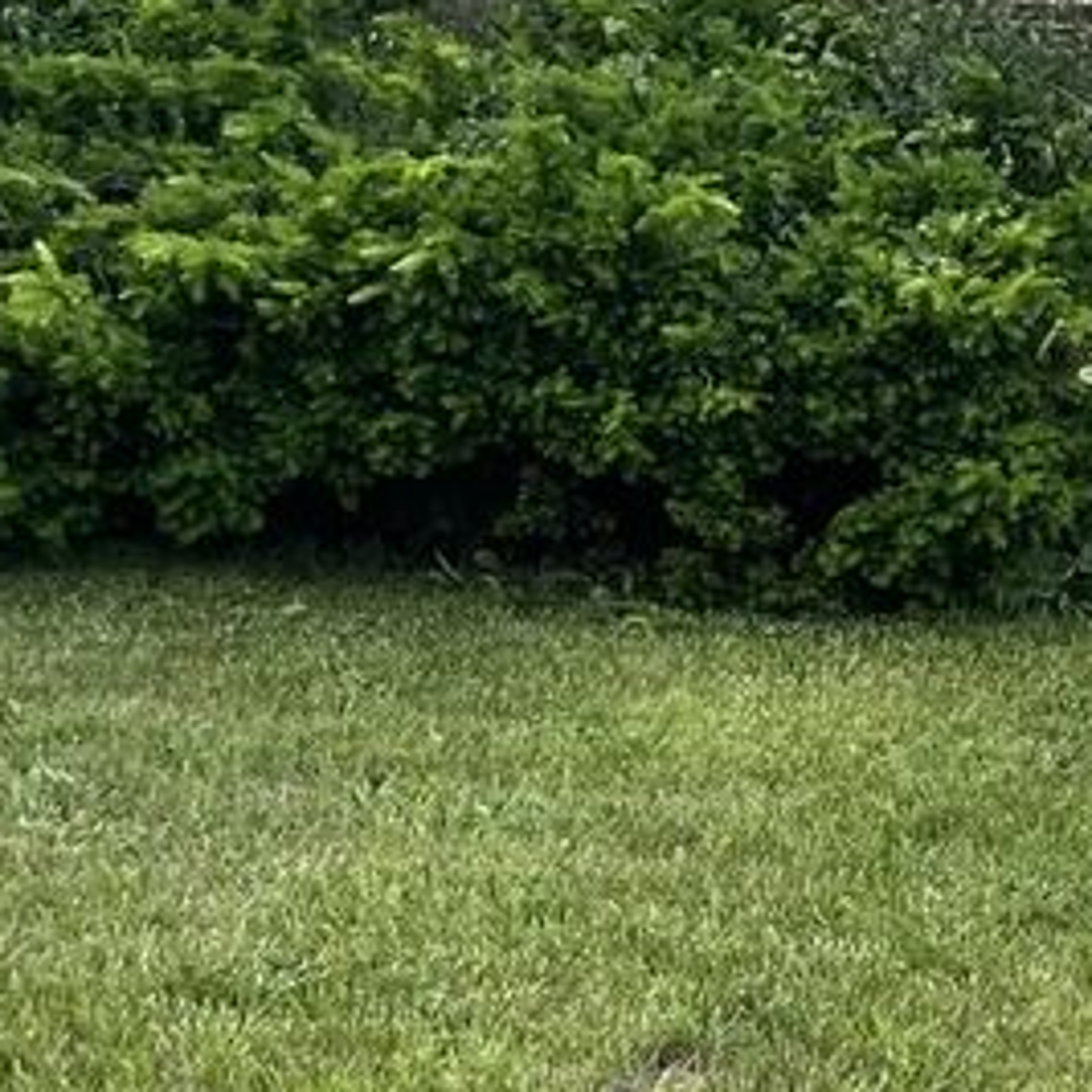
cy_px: 609
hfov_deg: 19.1
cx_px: 1133
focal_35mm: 88
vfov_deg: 19.7
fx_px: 3141
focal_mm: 5.7
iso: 125
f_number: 1.5
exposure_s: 1/93
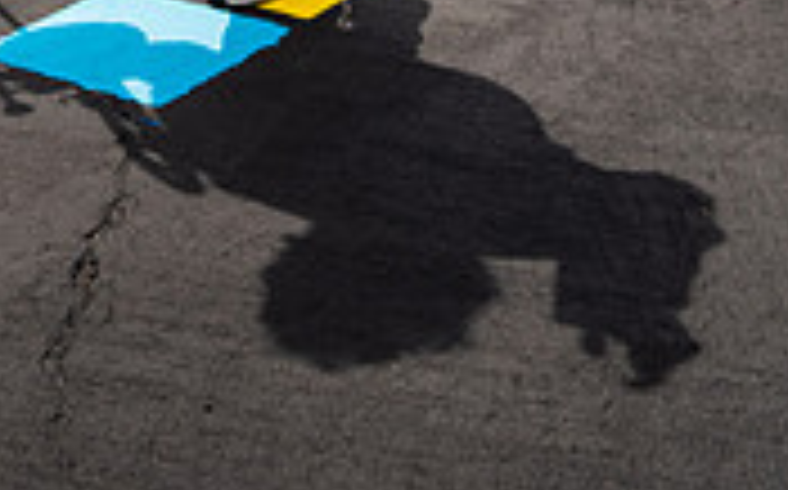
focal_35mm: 84
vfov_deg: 13.3
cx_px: 234
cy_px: -499
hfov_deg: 24.5
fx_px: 1802
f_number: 11
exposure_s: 1/250
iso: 200
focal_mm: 32
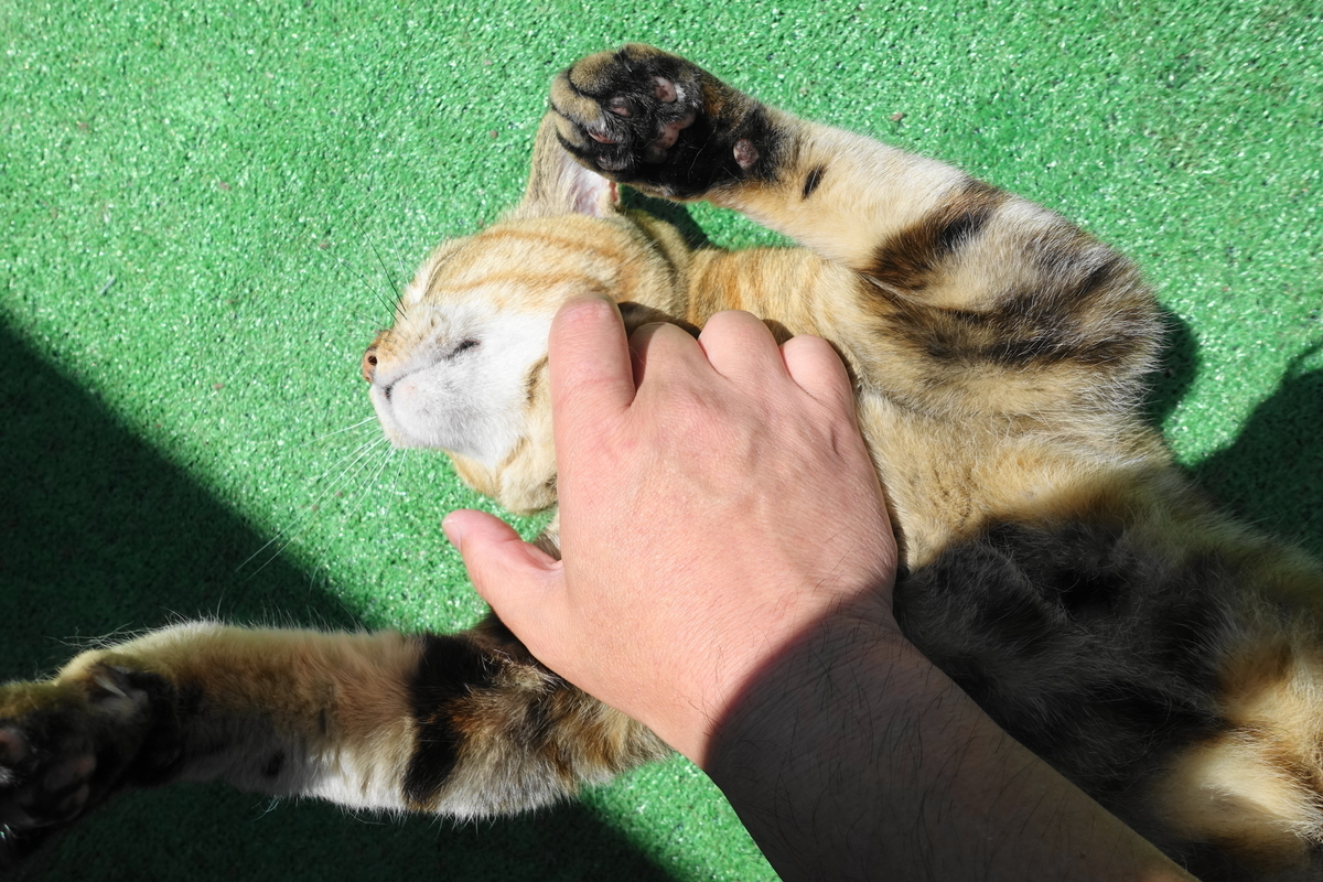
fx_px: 882
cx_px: 662
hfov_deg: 73.7
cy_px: 441
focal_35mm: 24
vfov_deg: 53.1
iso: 160
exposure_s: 1/250
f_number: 4
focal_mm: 8.8
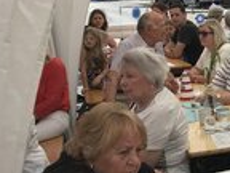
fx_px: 518
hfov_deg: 22.2
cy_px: 93
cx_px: 305
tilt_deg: -12.5
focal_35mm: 78
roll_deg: +0.0
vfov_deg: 18.9
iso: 20
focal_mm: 3.99
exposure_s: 1/1546
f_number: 1.8
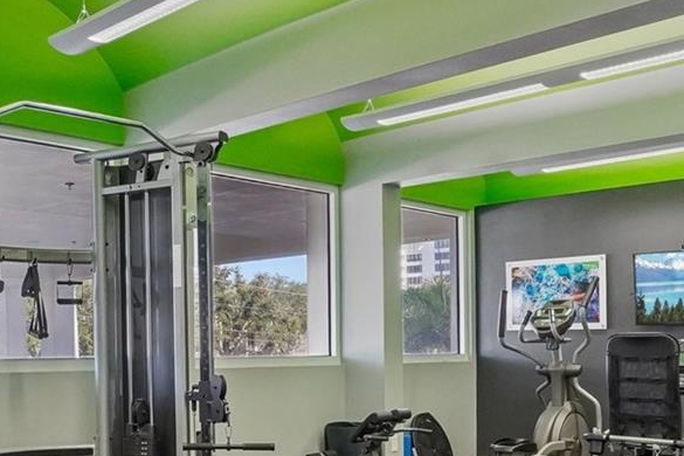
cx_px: 132
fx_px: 779
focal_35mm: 41
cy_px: 338
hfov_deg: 44.9
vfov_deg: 32.1
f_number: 8
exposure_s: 1/30
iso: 1000
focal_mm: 10
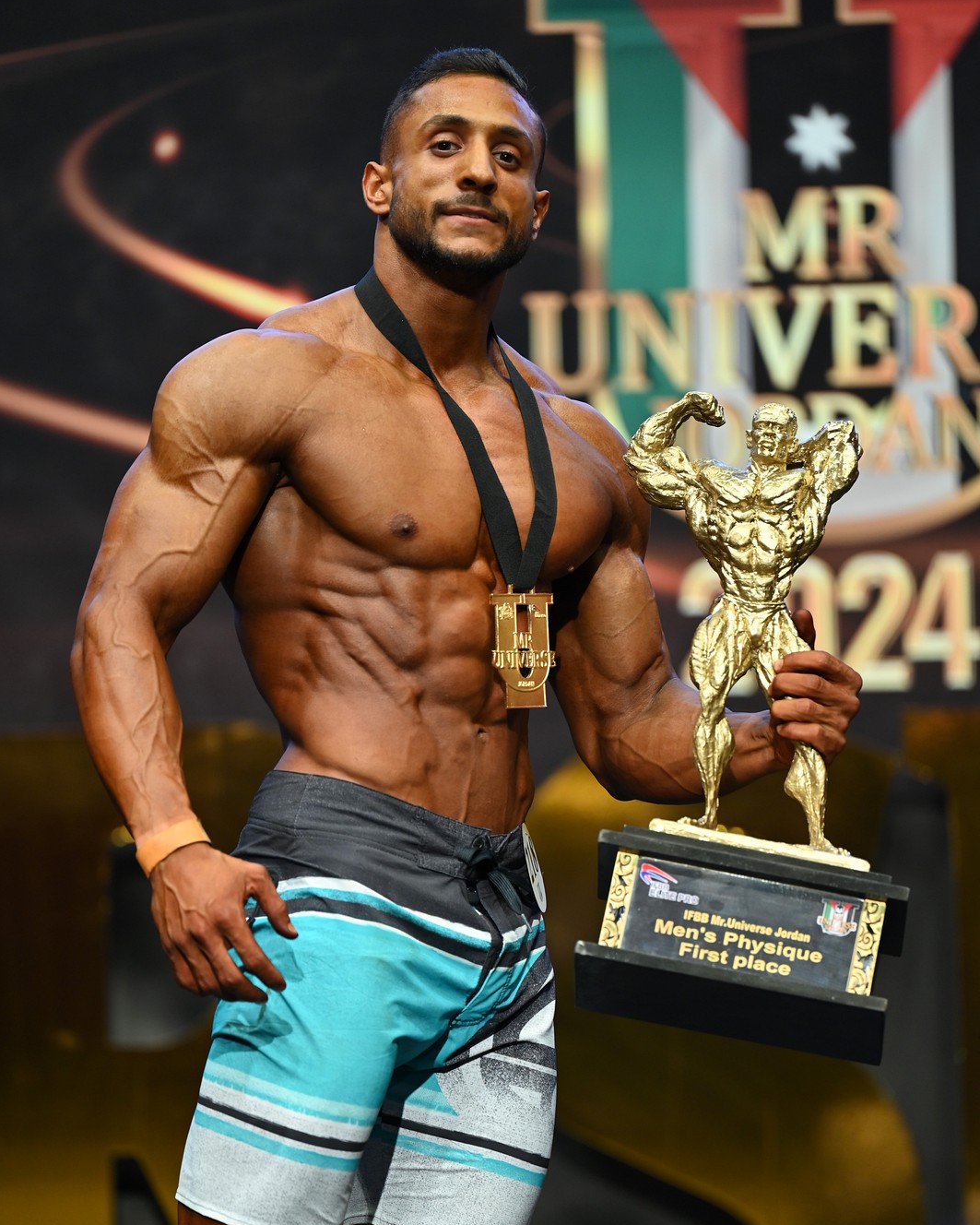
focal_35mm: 226
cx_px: 490
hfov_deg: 6.8
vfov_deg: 8.5
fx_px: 8191
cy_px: 725
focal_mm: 200
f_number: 2.8
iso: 800
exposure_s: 1/500
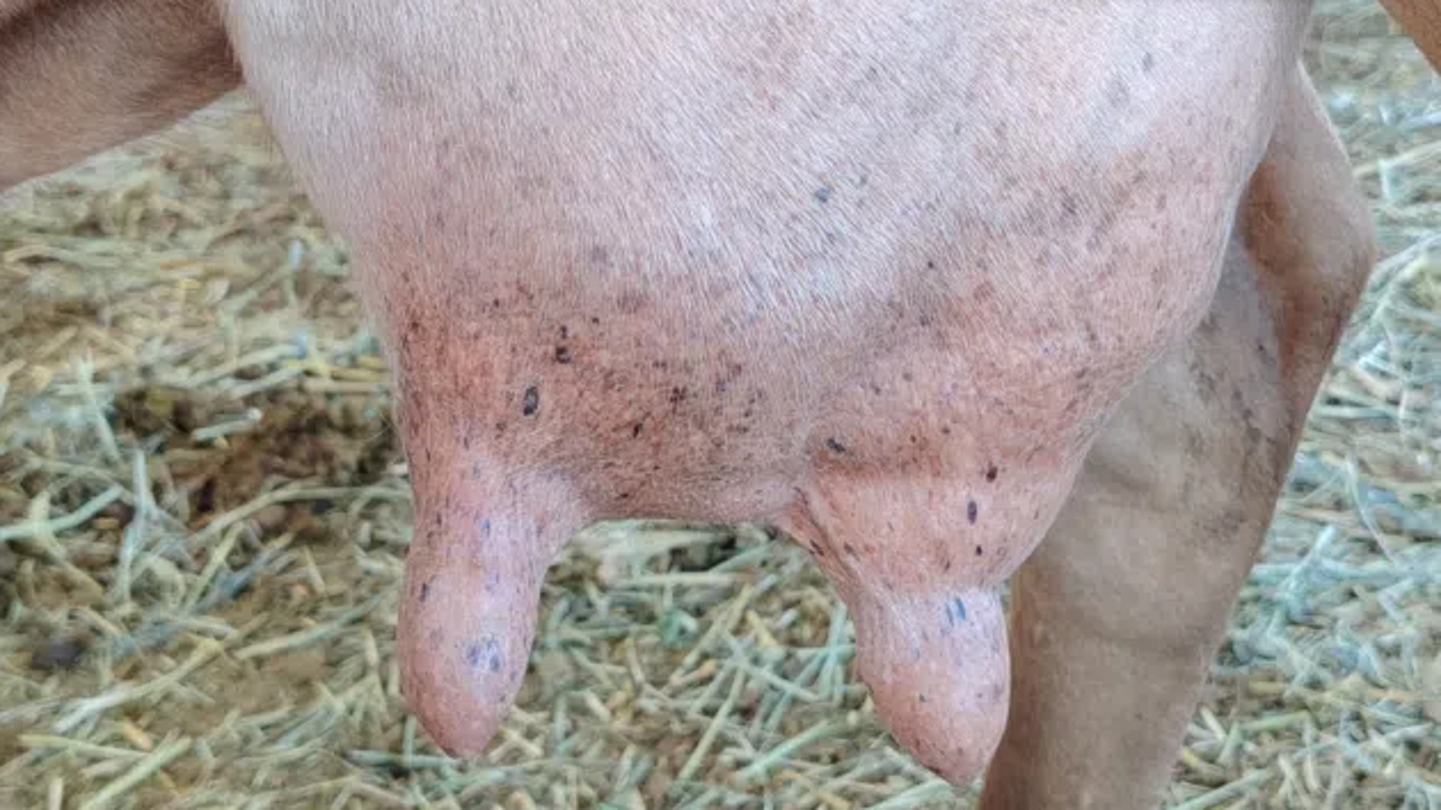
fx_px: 1986
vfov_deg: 23.0
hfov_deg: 39.9
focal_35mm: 52
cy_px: 327
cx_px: 727
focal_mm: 5.25
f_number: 1.75
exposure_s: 1/100
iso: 1022
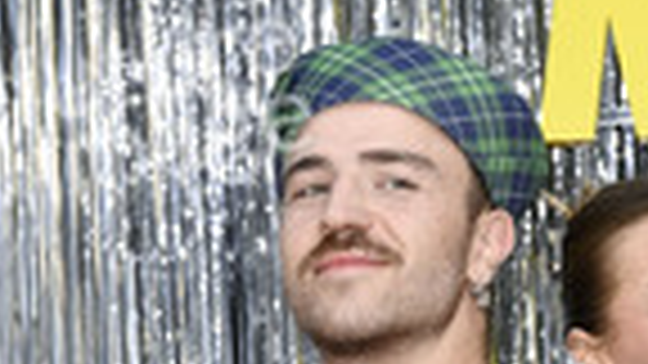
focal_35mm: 203
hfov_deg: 10.6
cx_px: 572
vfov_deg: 5.8
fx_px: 3488
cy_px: 800
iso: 400
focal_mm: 70
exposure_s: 1/320
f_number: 5.6
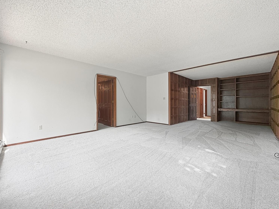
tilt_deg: +0.5
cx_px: 132
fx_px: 121
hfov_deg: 98.1
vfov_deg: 81.8
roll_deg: +1.0
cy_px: 104
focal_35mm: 15
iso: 80
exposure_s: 1/121
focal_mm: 2.2
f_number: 2.2
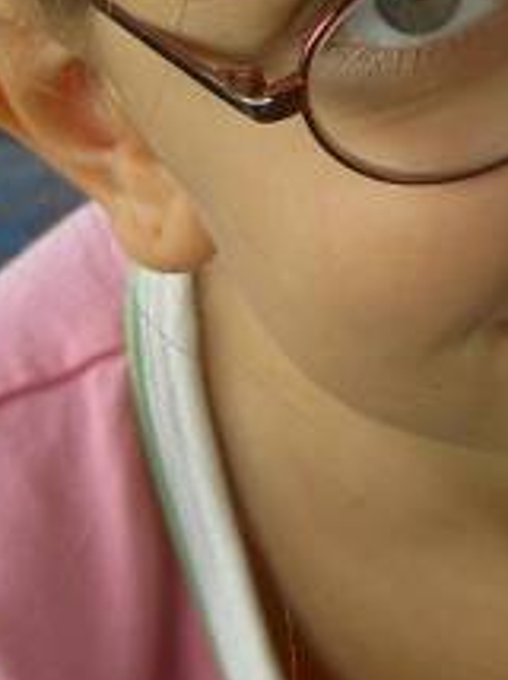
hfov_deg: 10.1
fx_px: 2863
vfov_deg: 13.4
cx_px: 454
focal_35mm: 146
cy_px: 0
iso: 100
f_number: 2.8
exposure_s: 1/125
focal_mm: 8
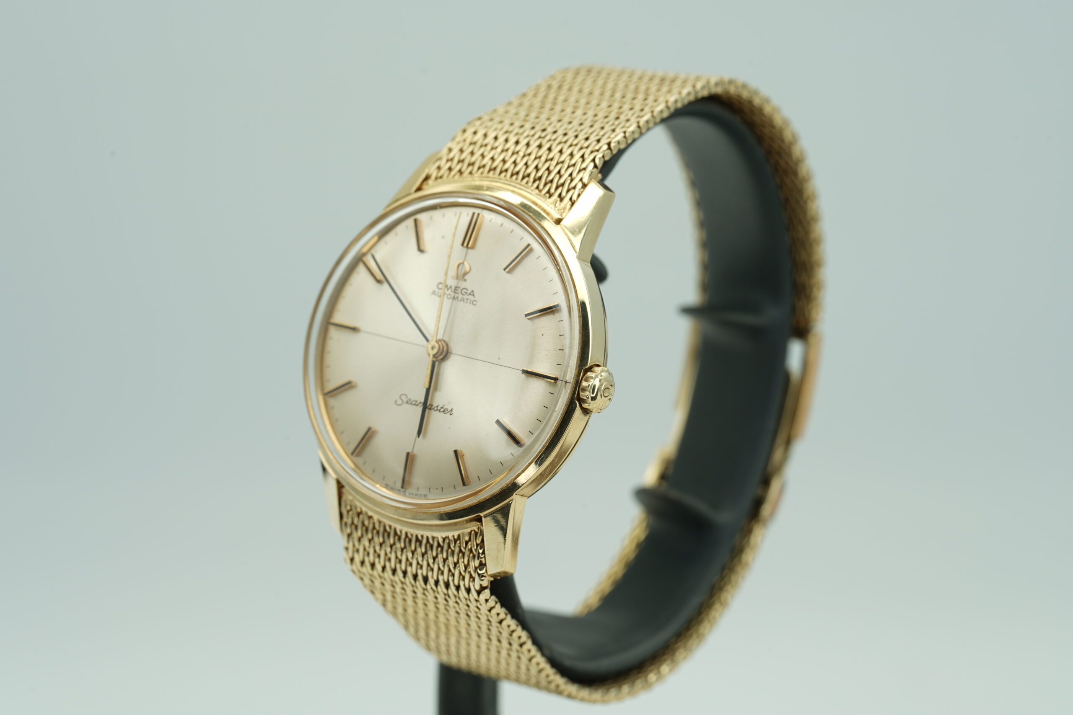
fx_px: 3130
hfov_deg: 19.5
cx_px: 536
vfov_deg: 13.0
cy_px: 358
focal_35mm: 105
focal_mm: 105
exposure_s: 1/10
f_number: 10
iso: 80
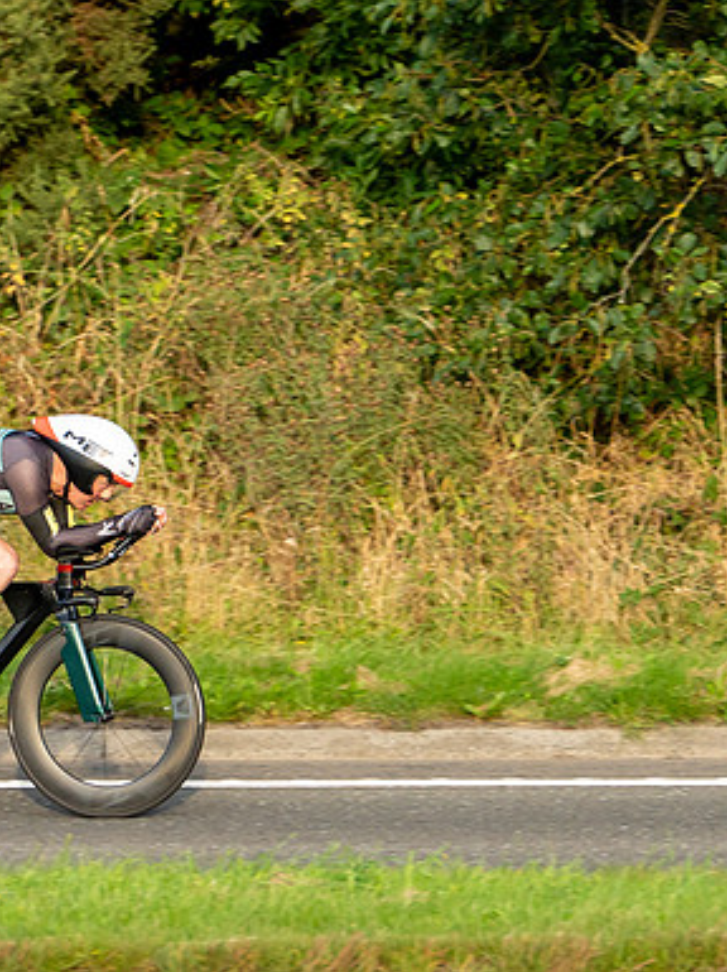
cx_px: -9
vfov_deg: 4.6
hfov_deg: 3.4
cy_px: 436
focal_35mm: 433
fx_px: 12145
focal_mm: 155
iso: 800
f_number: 4
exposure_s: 1/1000
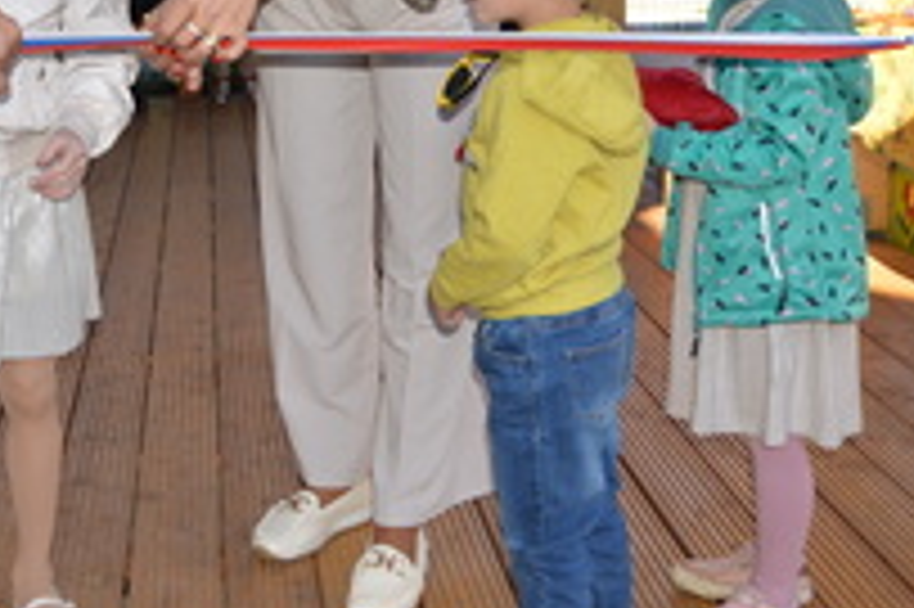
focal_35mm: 60
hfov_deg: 32.1
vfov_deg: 21.6
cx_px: 126
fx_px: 1522
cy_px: -25
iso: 100
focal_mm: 18
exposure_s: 1/200
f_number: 5
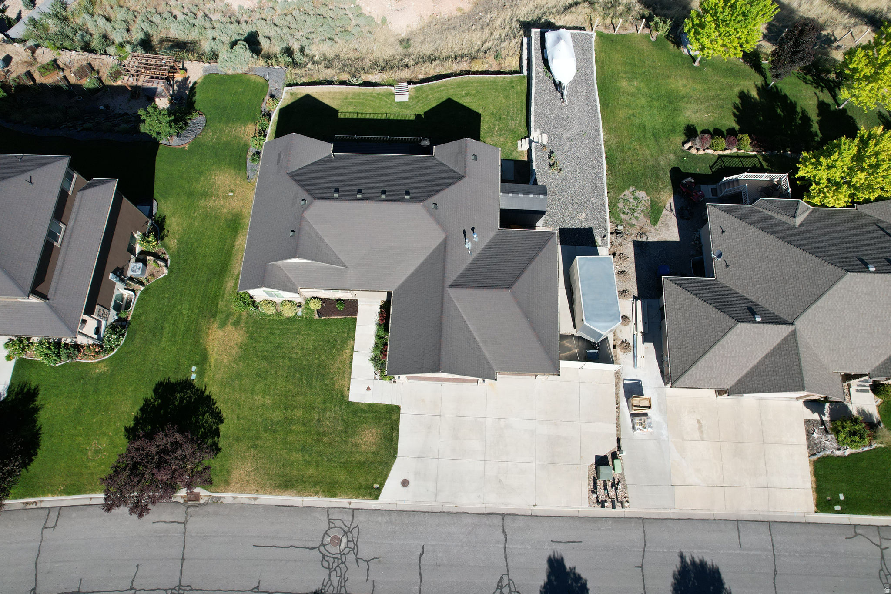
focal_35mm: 22
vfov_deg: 57.2
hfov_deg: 78.6
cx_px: 446
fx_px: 544
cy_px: 297
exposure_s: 1/2000
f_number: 2.8
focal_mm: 8.38
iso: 150
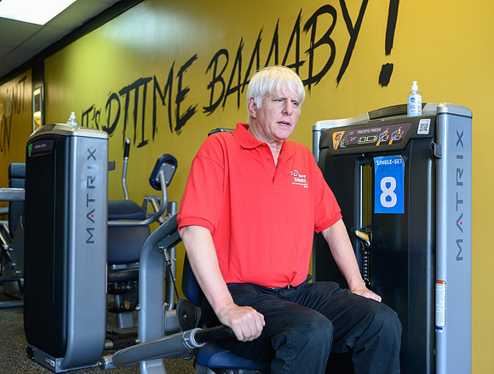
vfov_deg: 34.7
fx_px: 598
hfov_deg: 44.3
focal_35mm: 42
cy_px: 214
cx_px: 322
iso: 200
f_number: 3.5
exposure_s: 1/30
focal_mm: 33.5
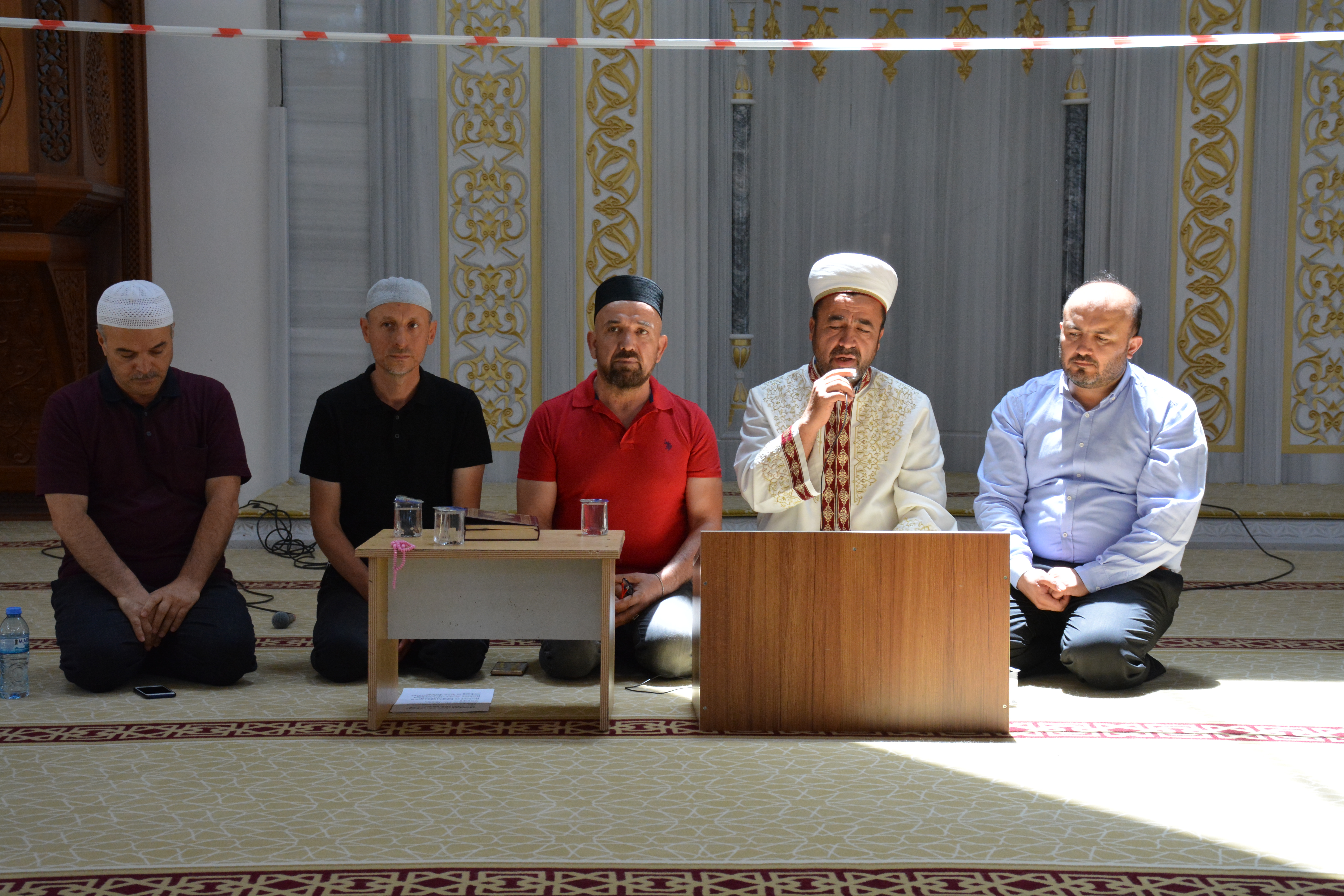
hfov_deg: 31.9
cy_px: 448
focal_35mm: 63
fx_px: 2352
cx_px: 672
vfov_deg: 21.6
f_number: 7.1
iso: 1600
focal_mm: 42
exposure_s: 1/200
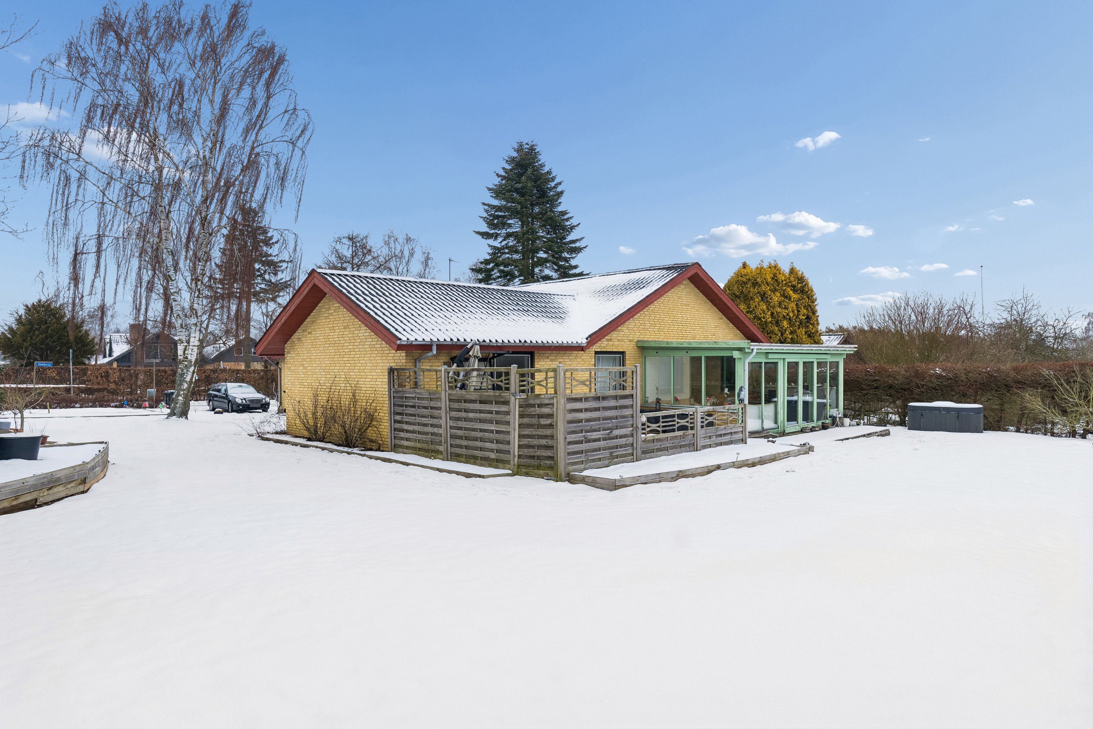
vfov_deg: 56.1
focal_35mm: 22
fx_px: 683
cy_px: 364
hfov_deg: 77.3
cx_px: 546
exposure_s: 1/250
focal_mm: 15
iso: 500
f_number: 8
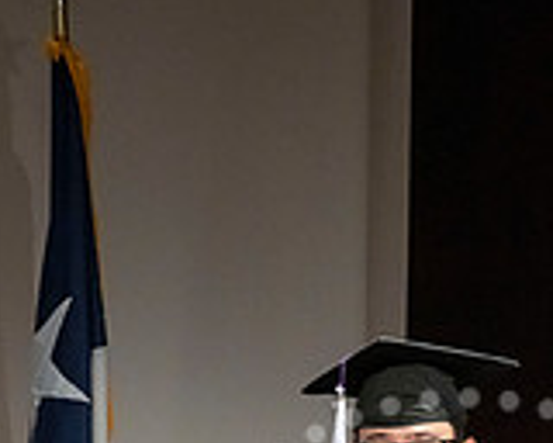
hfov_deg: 3.7
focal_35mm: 528
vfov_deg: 2.9
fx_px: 8642
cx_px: 463
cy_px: 709
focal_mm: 200
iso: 6400
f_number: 8
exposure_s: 1/200
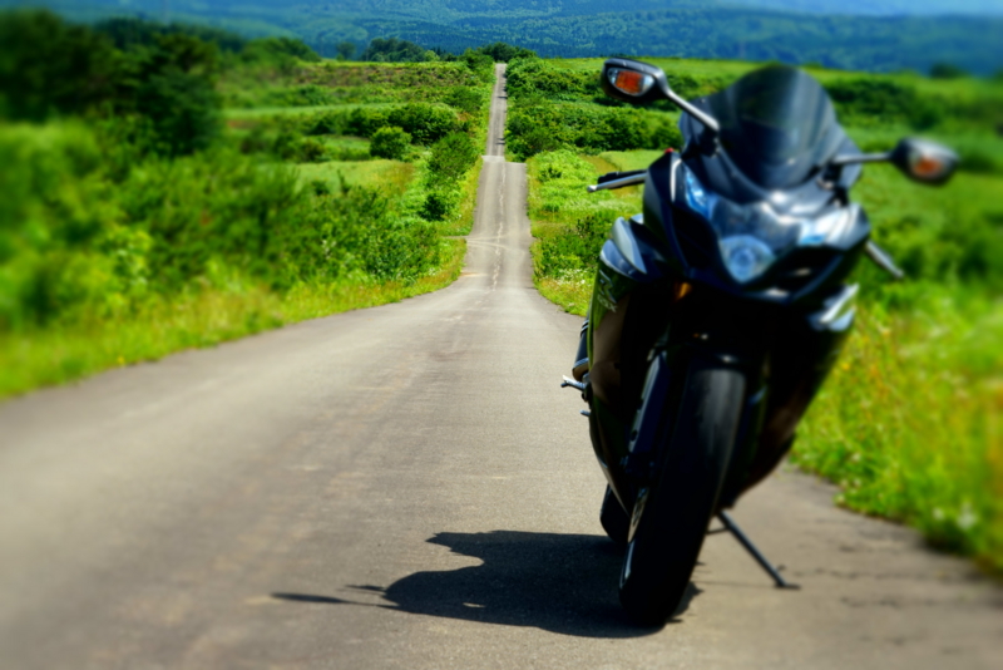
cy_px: 335
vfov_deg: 14.3
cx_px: 502
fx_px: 2675
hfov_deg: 21.2
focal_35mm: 96
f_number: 16
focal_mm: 96
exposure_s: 1/90
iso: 200
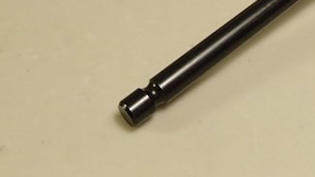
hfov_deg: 25.8
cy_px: -58
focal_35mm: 81
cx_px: 249
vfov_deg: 14.2
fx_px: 676
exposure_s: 1/160
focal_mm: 6.64
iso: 160
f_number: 4.7
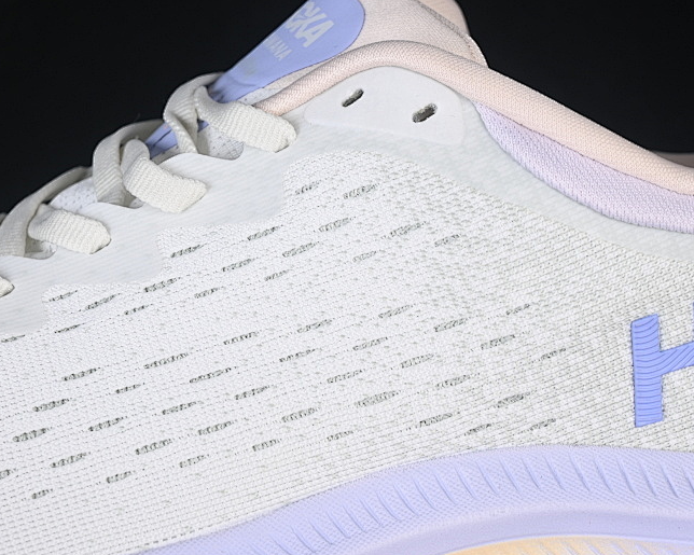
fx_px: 2423
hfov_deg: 16.3
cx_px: 363
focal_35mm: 118
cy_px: 387
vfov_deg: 13.0
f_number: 7.1
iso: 160
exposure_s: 1/80
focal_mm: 50
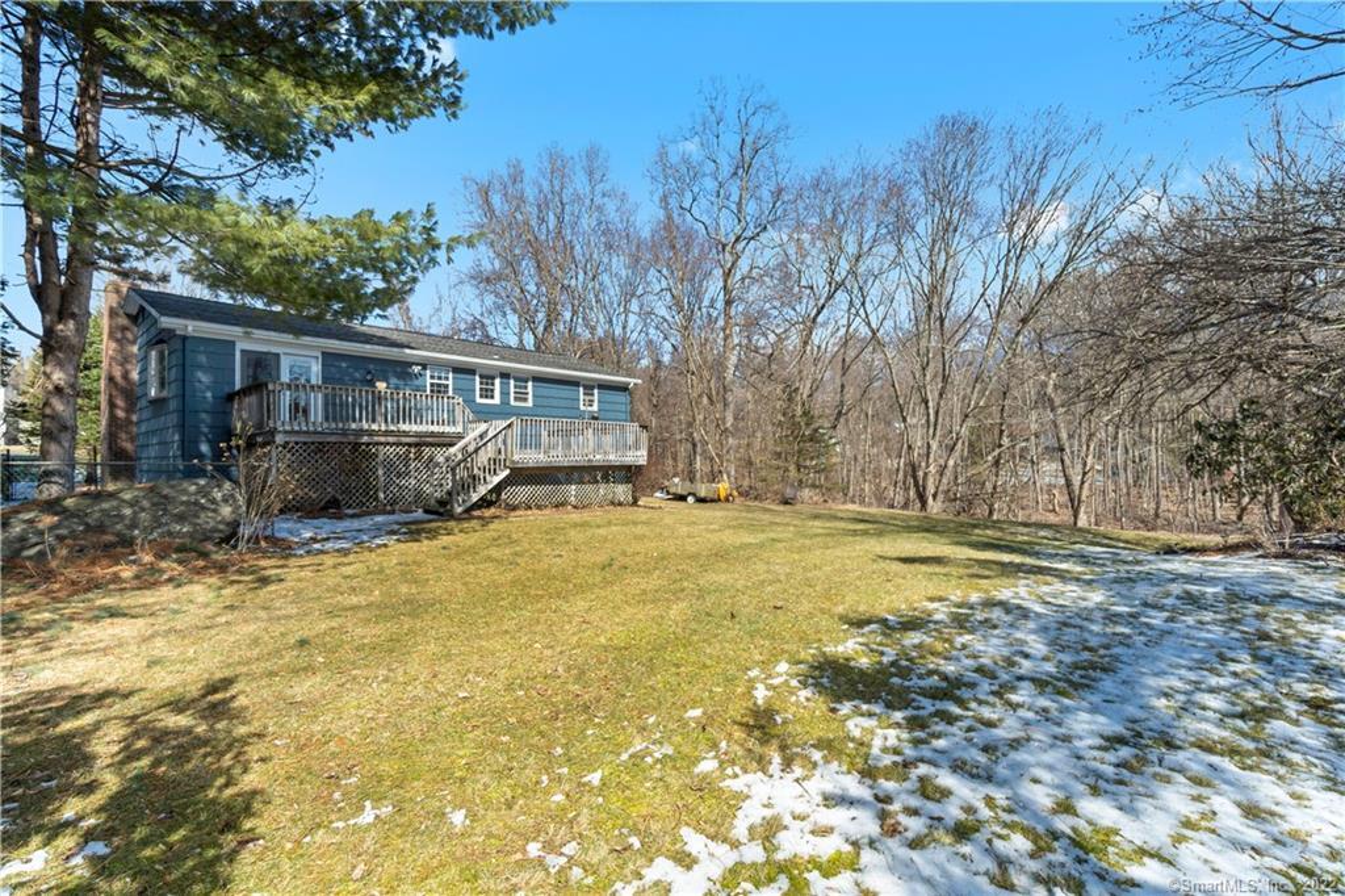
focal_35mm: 15
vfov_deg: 77.3
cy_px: 448
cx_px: 672
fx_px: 560
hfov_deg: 100.4
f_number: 7.1
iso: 100
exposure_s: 1/125
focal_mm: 10
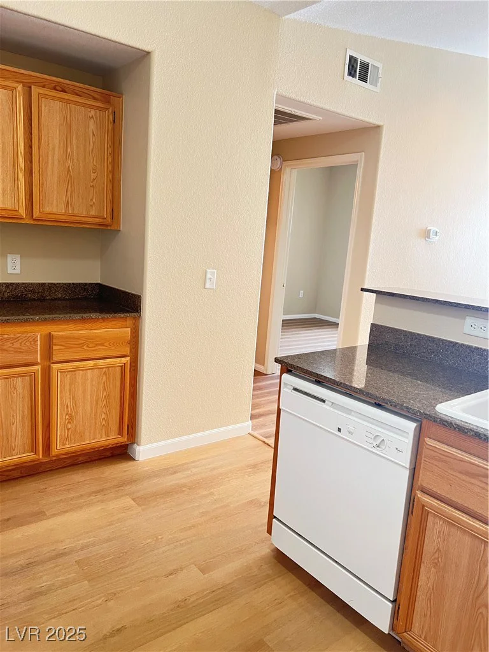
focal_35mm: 26
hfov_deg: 53.1
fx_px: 490
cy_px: 326
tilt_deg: -10.7
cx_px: 244
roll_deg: -3.5
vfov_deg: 67.3
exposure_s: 1/60
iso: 400
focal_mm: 5.7
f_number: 1.5
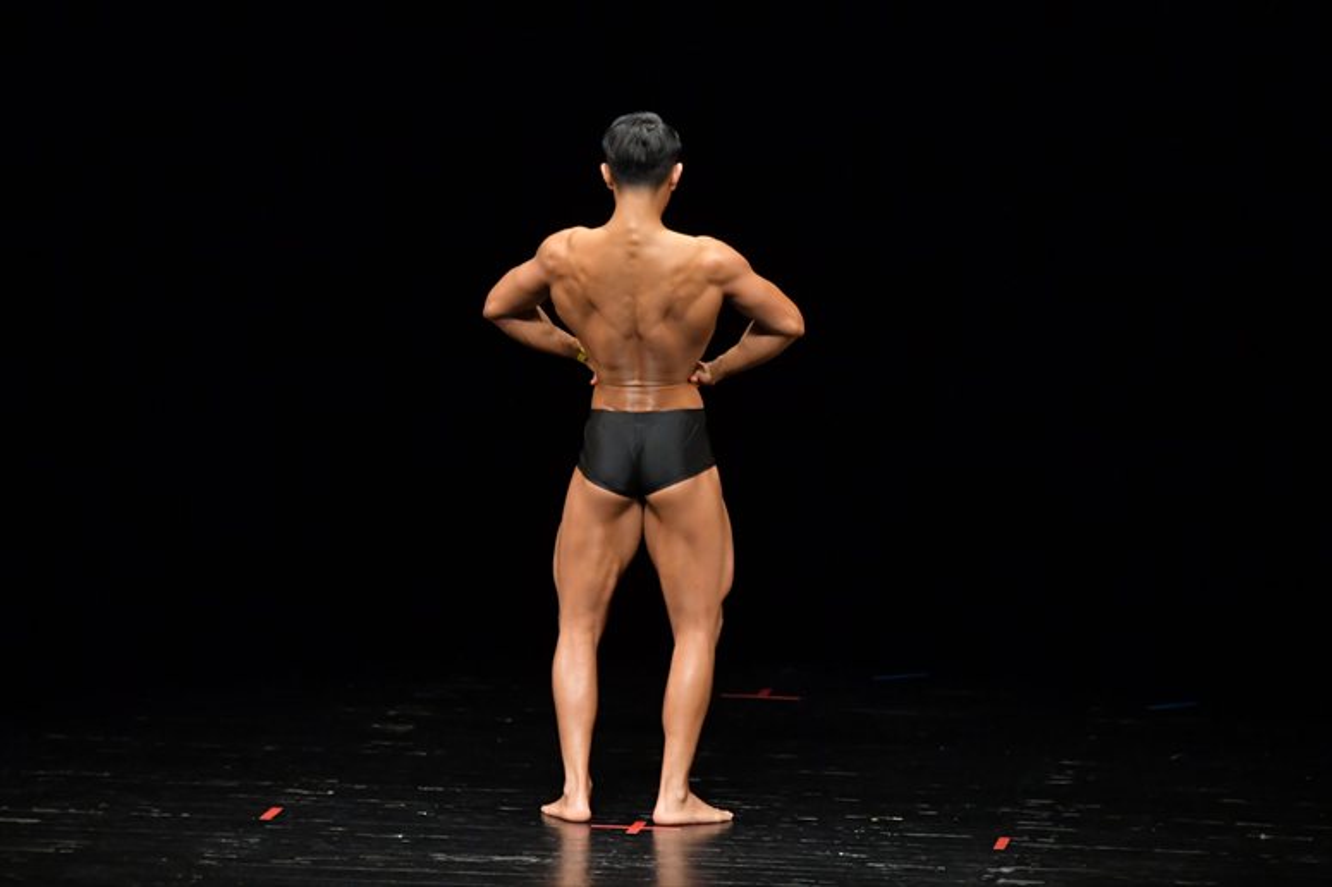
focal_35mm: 270
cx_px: 666
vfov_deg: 5.1
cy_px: 444
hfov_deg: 7.6
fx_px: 9985
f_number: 5.6
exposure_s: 1/400
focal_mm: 180
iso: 4000
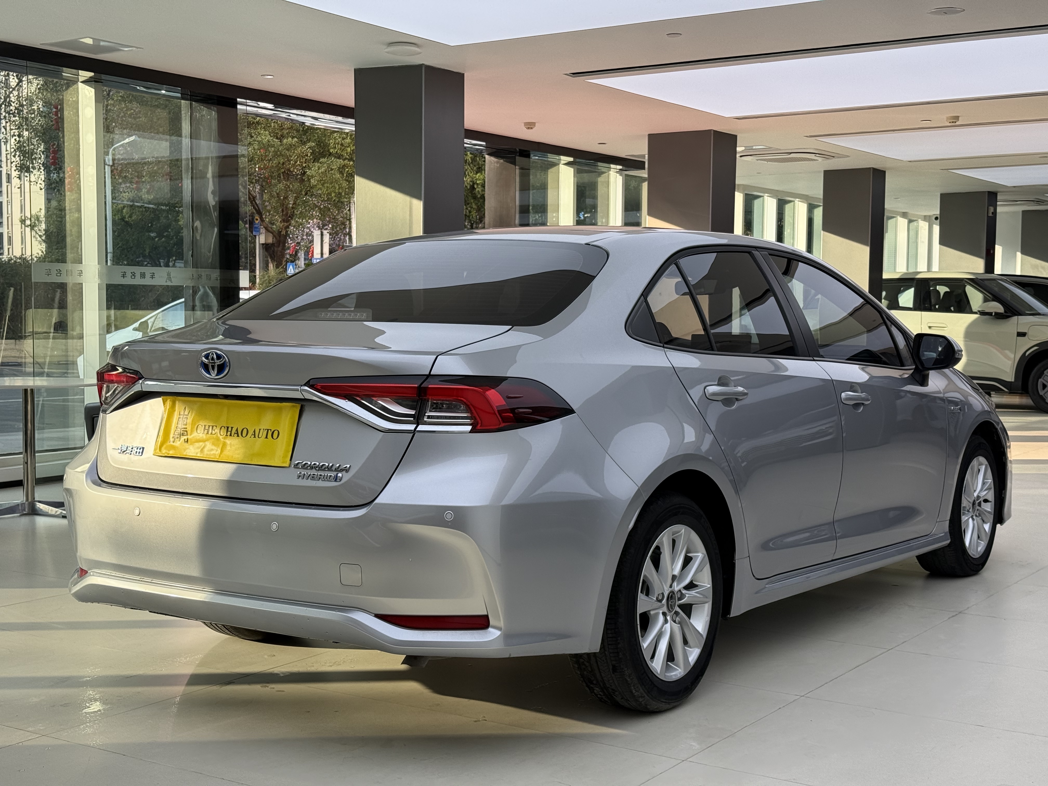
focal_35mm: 48
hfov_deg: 39.7
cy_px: 393
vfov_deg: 30.3
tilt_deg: -2.3
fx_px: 1453
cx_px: 524
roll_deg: -0.5
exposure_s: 1/574
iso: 80
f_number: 1.78
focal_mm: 6.76
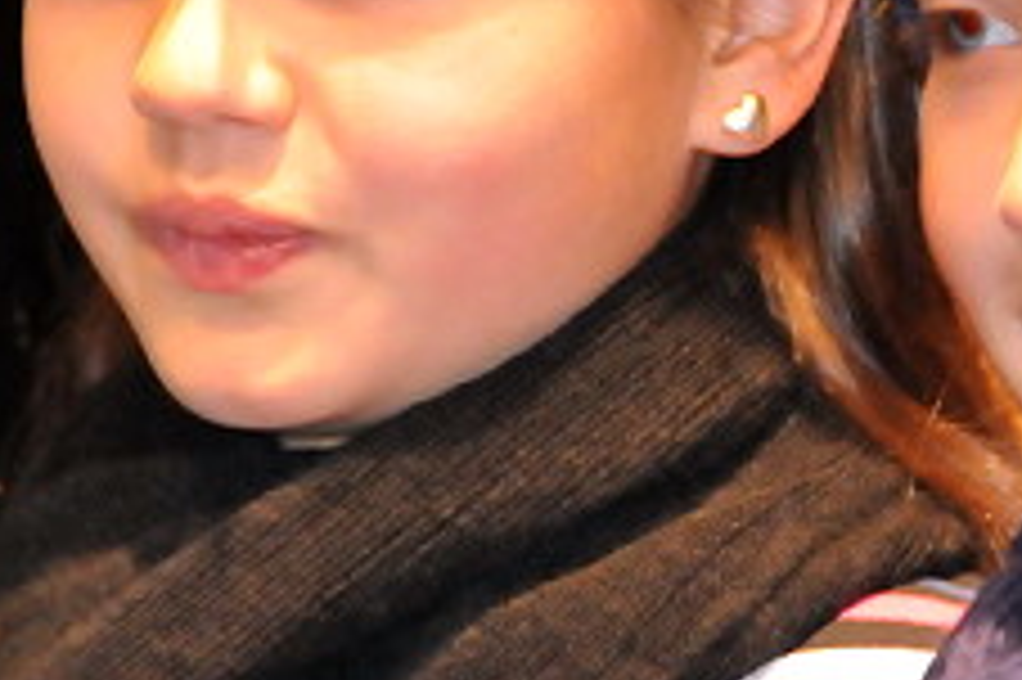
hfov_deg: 2.6
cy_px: 155
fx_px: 22297
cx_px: 977
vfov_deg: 1.7
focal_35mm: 786
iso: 3200
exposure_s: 1/40
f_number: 8
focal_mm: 170
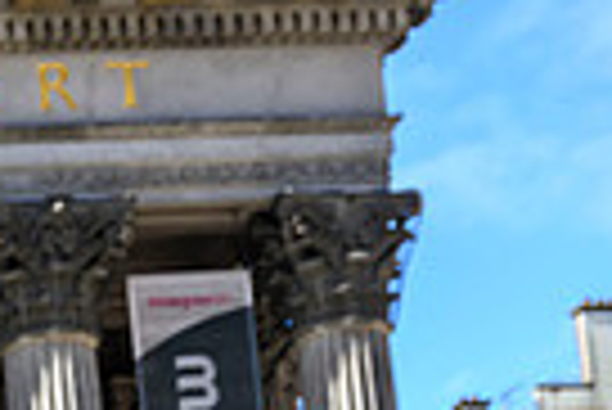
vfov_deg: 7.3
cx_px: -562
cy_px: 723
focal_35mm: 183
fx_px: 3114
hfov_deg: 10.4
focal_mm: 43
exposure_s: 1/500
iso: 500
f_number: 6.3
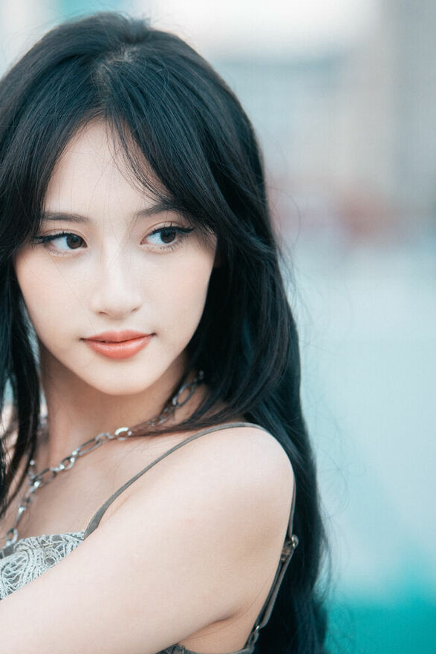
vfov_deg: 13.5
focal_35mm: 152
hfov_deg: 9.0
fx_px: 2762
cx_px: 58
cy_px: 383
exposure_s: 1/400
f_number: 1.8
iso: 800
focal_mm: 85
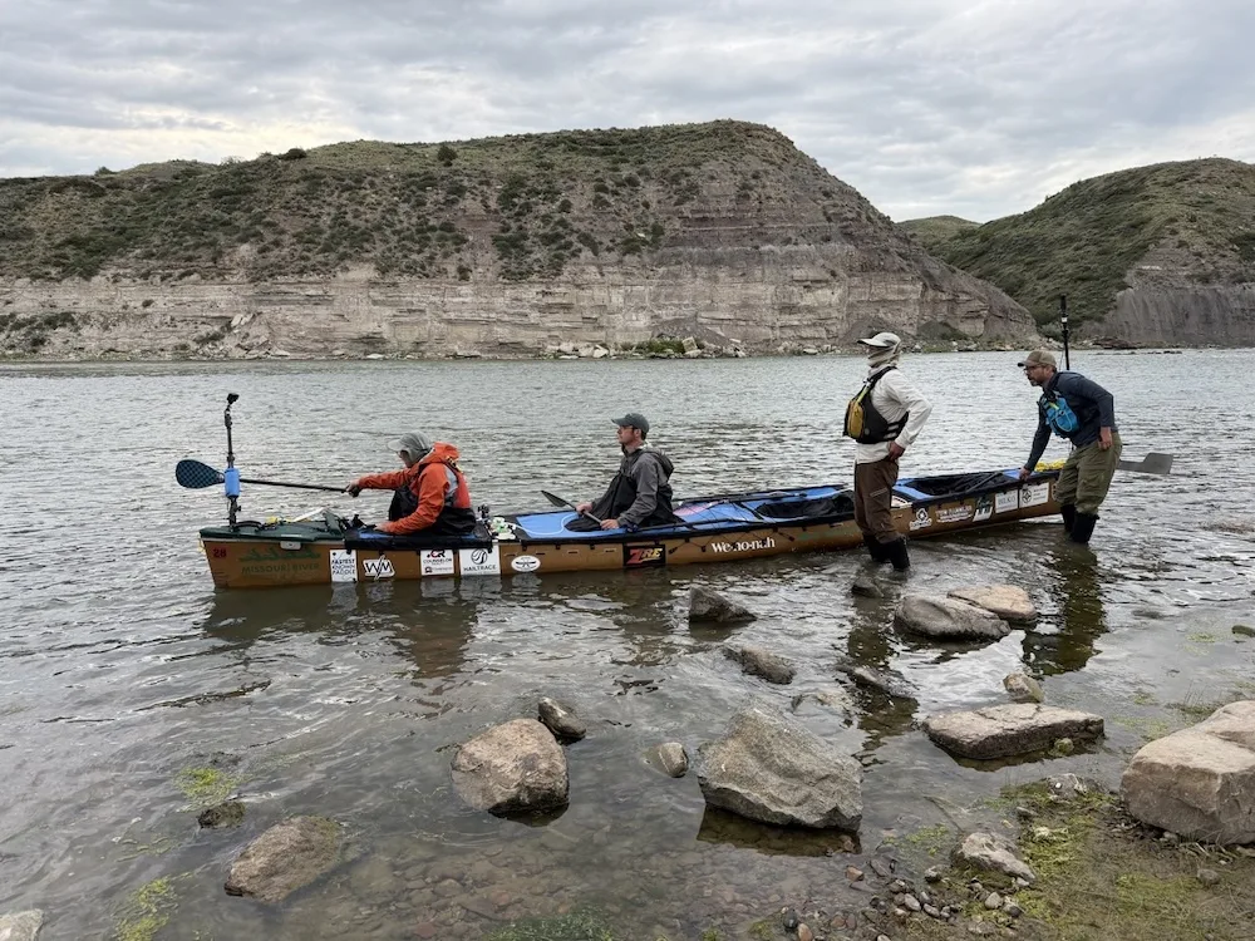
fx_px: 870
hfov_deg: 71.6
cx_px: 628
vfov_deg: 56.8
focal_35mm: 24
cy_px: 470
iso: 100
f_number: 1.78
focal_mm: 6.76
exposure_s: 1/1174
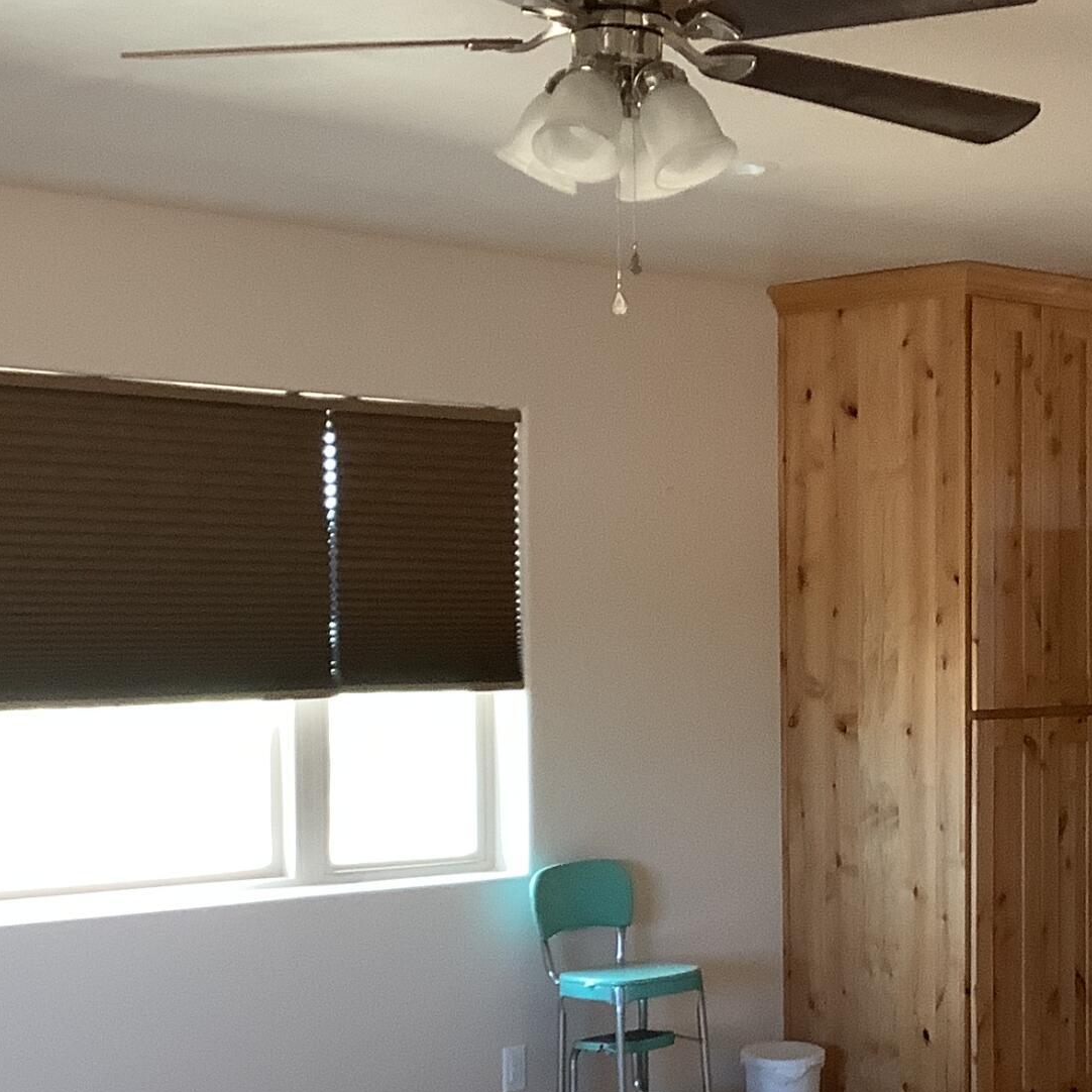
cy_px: 763
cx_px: 880
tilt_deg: -4.1
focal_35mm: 76
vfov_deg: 22.6
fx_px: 2712
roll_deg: +0.6
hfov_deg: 22.4
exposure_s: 1/60
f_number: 2.4
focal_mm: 3.3
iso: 125
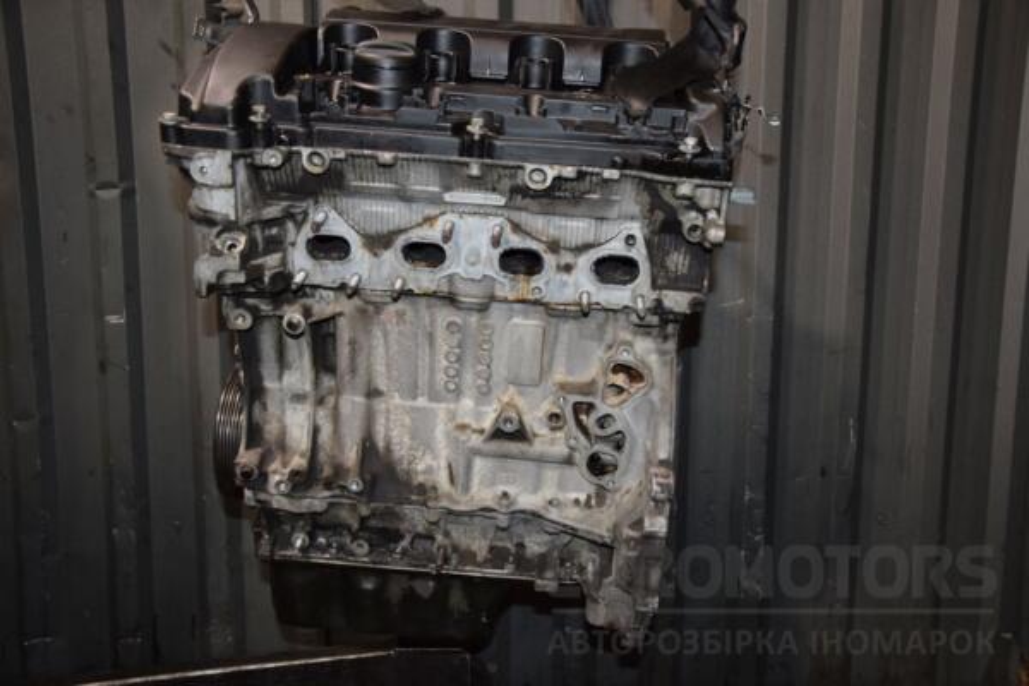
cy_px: 343
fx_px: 1072
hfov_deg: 51.3
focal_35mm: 38
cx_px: 514
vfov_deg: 35.5
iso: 800
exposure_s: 1/60
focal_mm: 25
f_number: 5
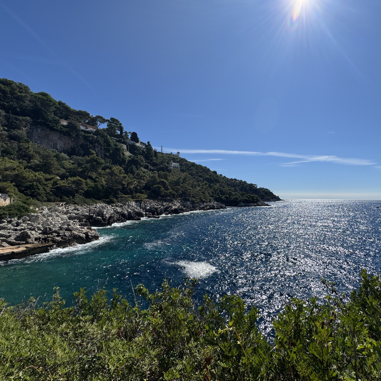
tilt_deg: +1.0
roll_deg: +0.0
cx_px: 243
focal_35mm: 17
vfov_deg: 84.0
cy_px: 195
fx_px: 212
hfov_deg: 82.1
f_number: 2.2
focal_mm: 2.22
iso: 40
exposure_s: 1/3717
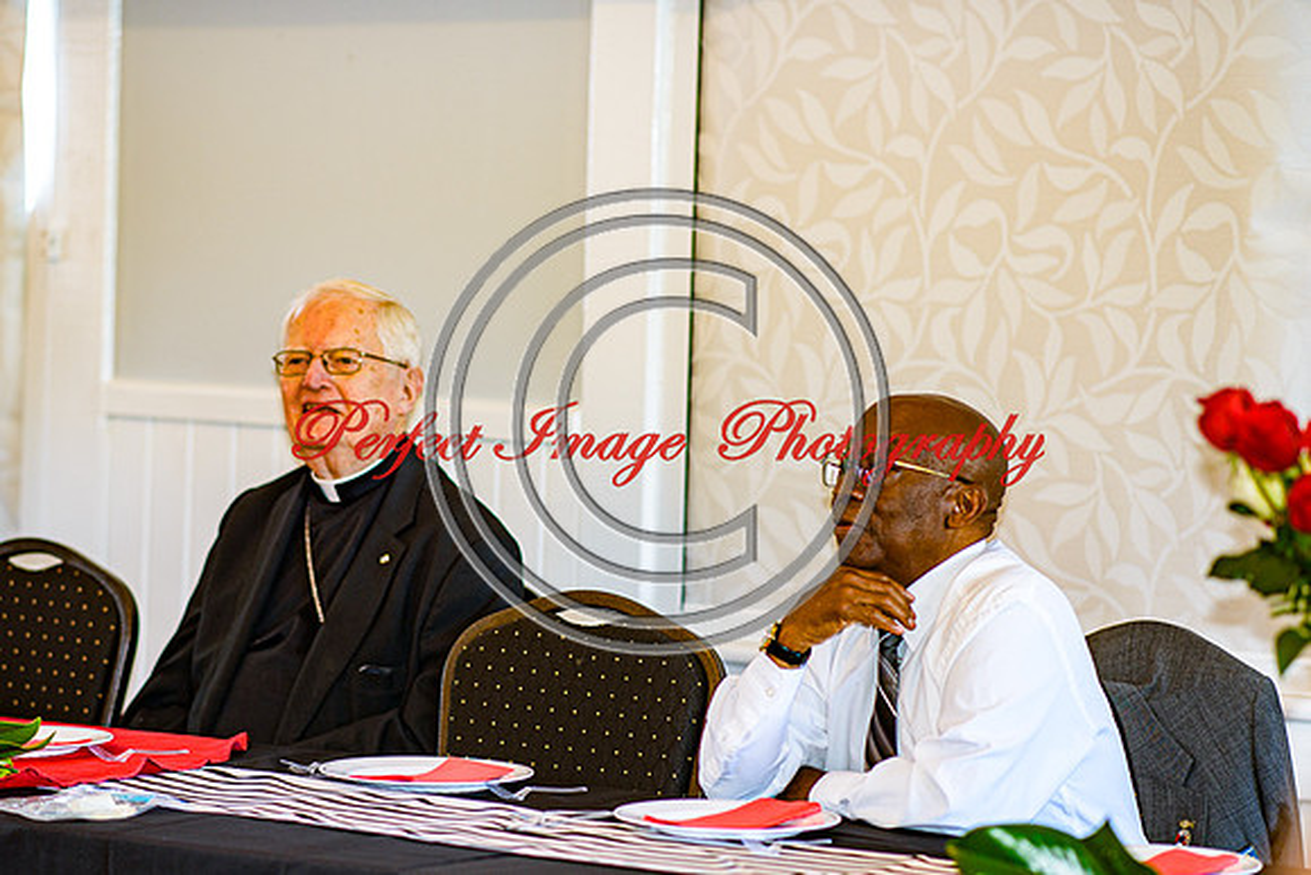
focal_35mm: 150
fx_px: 5481
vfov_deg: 9.1
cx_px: 638
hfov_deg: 13.6
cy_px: 546
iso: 140
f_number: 1.8
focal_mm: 105
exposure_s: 1/125
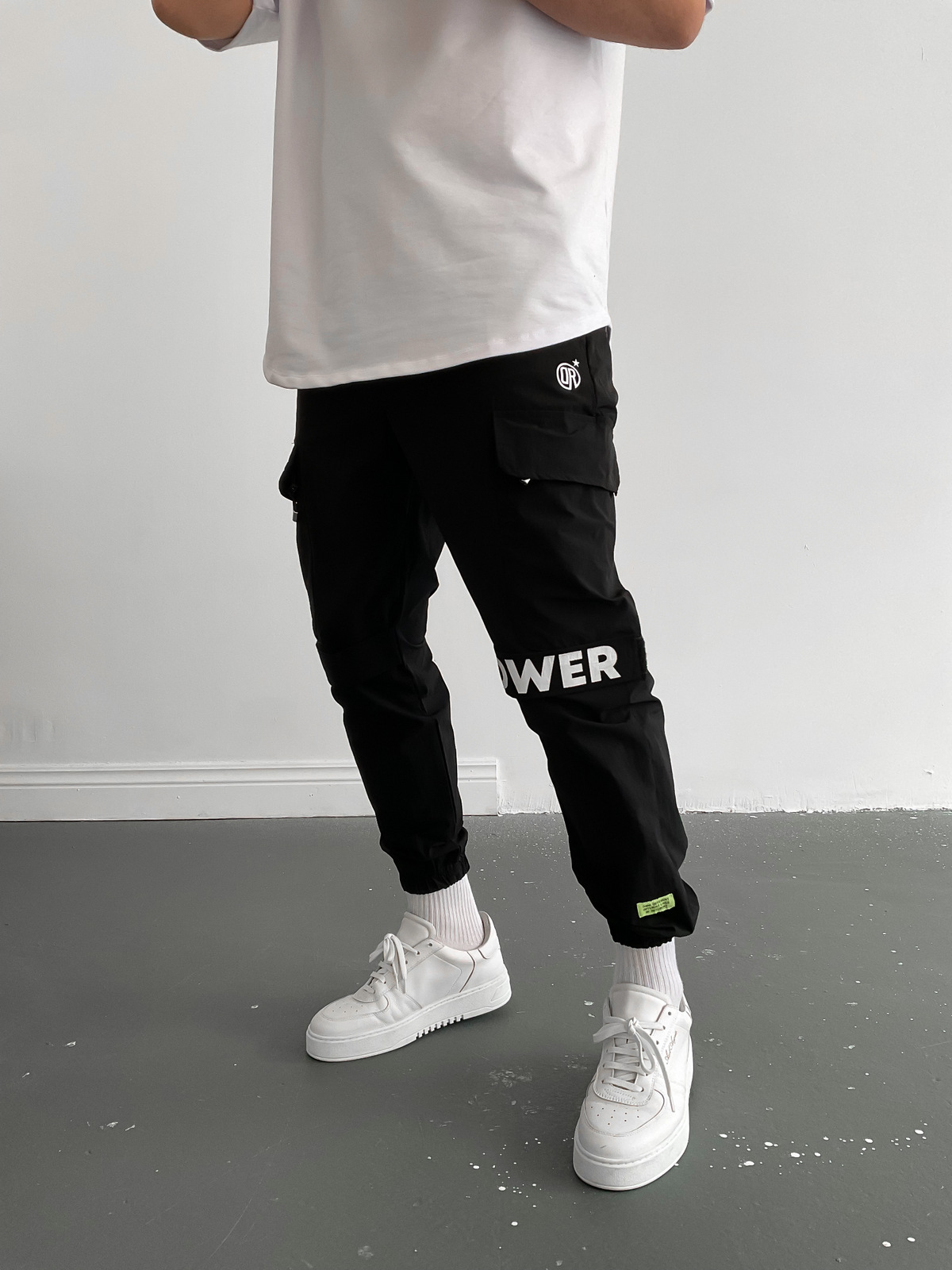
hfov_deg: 48.2
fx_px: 1063
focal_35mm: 29
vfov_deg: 61.7
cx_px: 476
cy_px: 635
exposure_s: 1/120
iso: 64
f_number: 1.8
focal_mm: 3
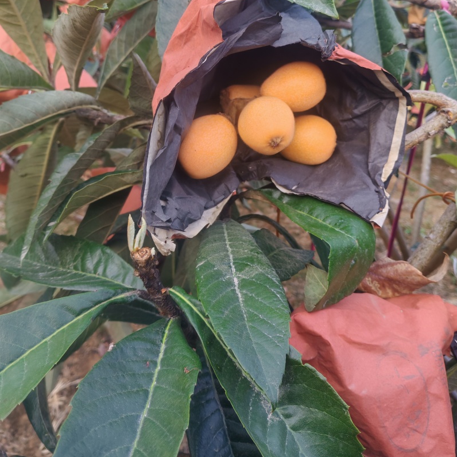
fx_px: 478
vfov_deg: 50.4
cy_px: 163
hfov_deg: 51.1
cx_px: 229
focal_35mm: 32
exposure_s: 1/230
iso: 50
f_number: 1.95
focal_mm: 5.52
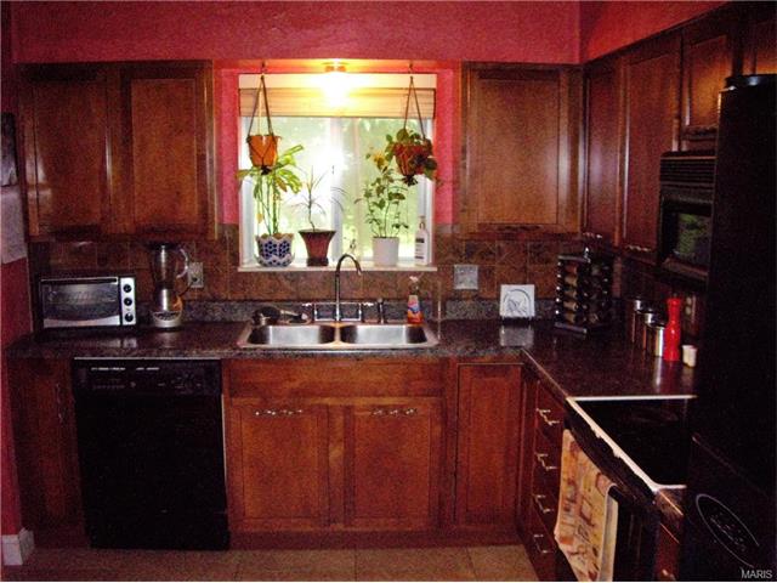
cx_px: 388
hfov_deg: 49.0
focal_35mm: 38
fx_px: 853
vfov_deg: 37.7
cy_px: 292
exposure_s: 1/40
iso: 400
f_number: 2.7
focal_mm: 6.2
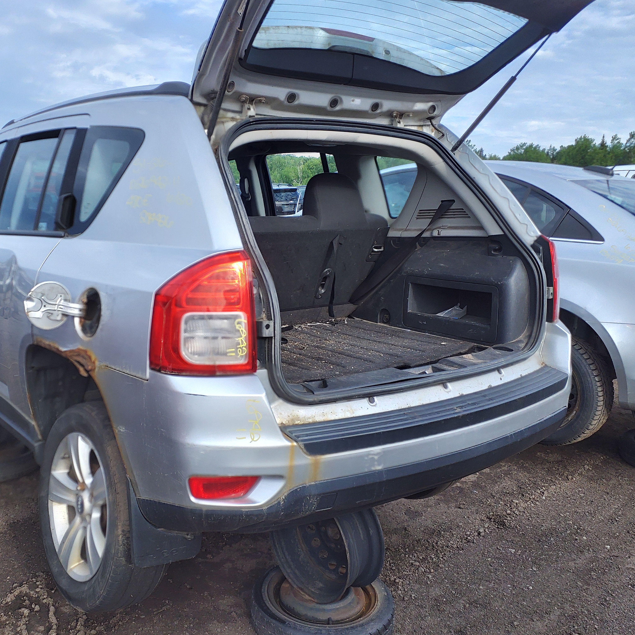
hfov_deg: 51.7
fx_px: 643
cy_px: 319
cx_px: 221
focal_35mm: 31
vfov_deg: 52.5
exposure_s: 1/313
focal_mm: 3.58
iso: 40
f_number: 1.9
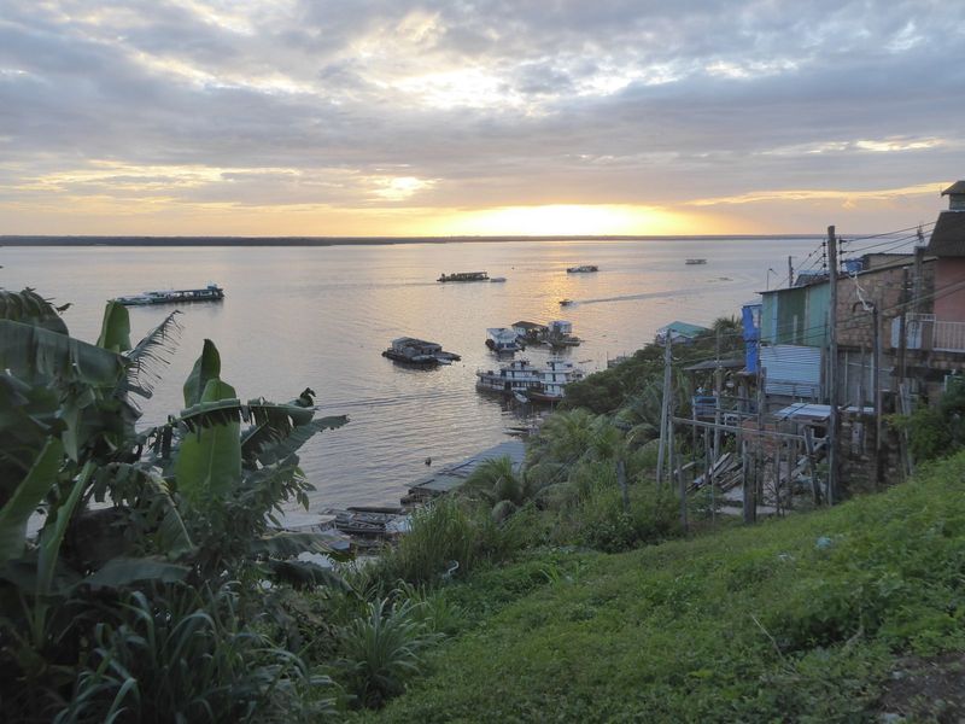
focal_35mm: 29
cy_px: 362
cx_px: 482
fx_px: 808
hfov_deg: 61.7
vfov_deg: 48.2
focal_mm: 5
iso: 160
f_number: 3.5
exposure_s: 1/100
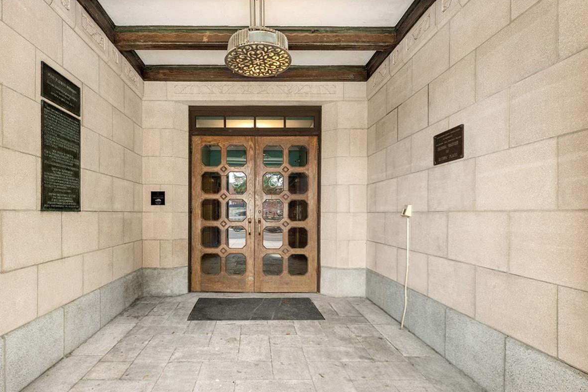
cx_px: 255
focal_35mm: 19
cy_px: 220
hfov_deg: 86.5
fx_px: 310
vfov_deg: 64.3
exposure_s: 1/30
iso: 1600
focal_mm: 14
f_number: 7.1
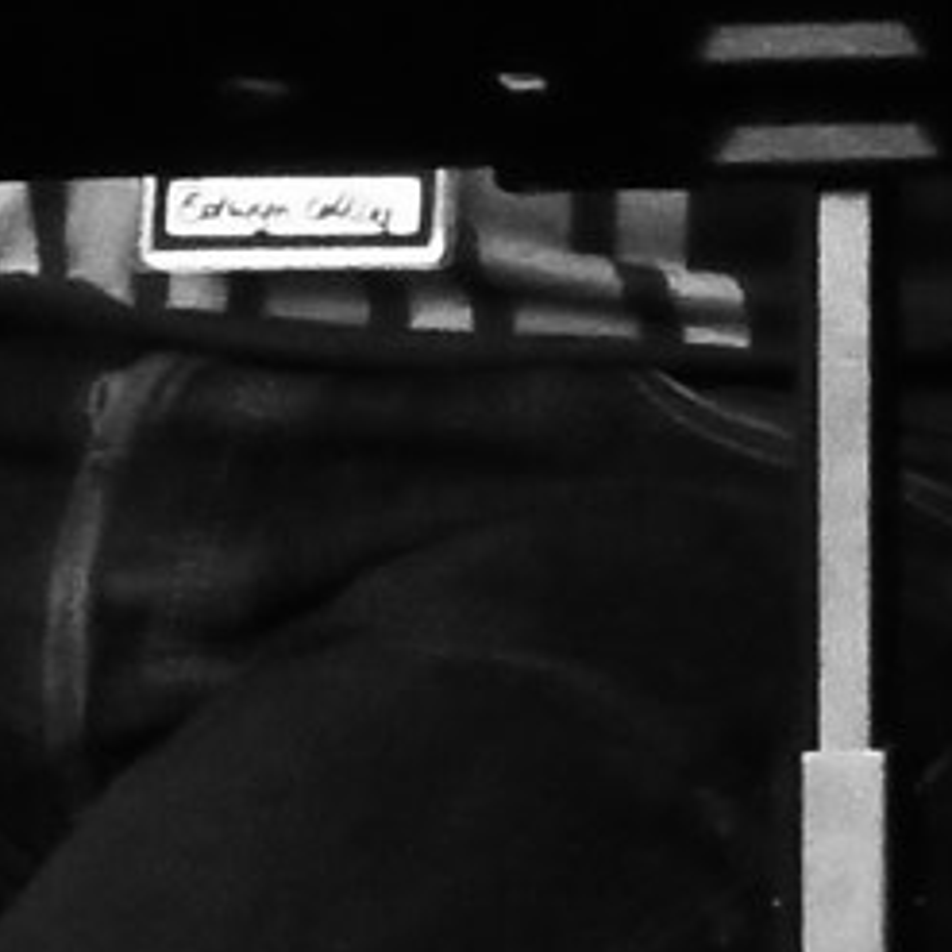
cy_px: -420
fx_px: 45645
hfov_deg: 1.2
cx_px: 1522
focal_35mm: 1467
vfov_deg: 1.2
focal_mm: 35
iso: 400
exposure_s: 1/90
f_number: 5.9
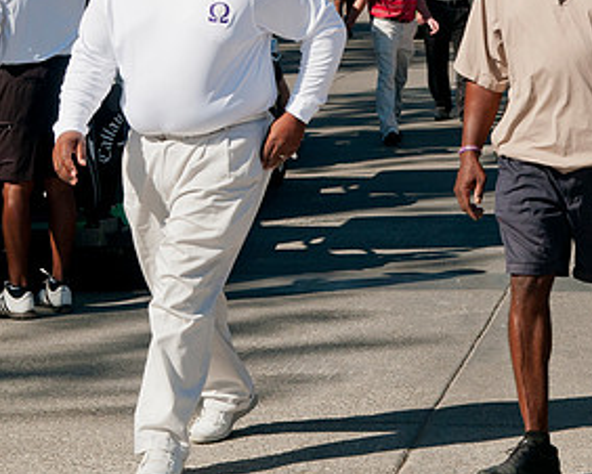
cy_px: 87
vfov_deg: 11.6
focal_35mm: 133
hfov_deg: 14.4
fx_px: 2332
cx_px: 462
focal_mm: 38
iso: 200
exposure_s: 1/250
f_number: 8
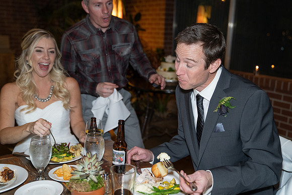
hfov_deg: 48.4
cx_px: 146
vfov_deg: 33.4
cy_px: 98
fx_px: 325
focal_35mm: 40
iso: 2000
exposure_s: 1/125
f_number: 2.8
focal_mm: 40
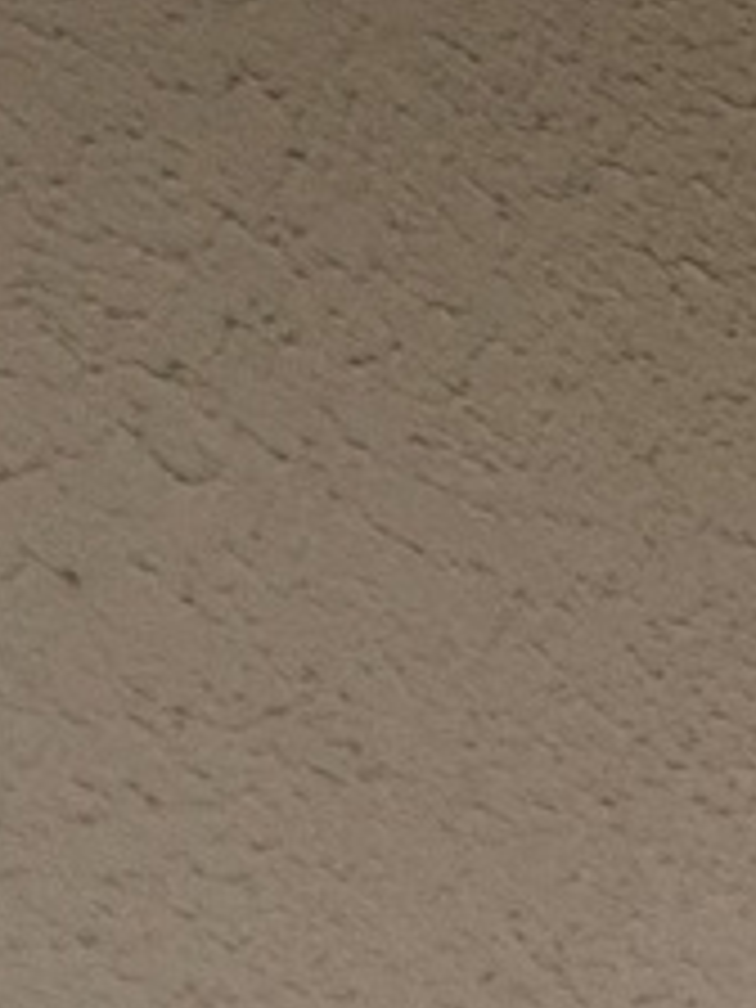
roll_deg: +1.8
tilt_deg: -2.3
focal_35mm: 120
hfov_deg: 5.8
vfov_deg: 14.6
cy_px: 1760
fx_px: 3494
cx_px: 4090
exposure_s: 1/365
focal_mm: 2.22
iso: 50
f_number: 2.2
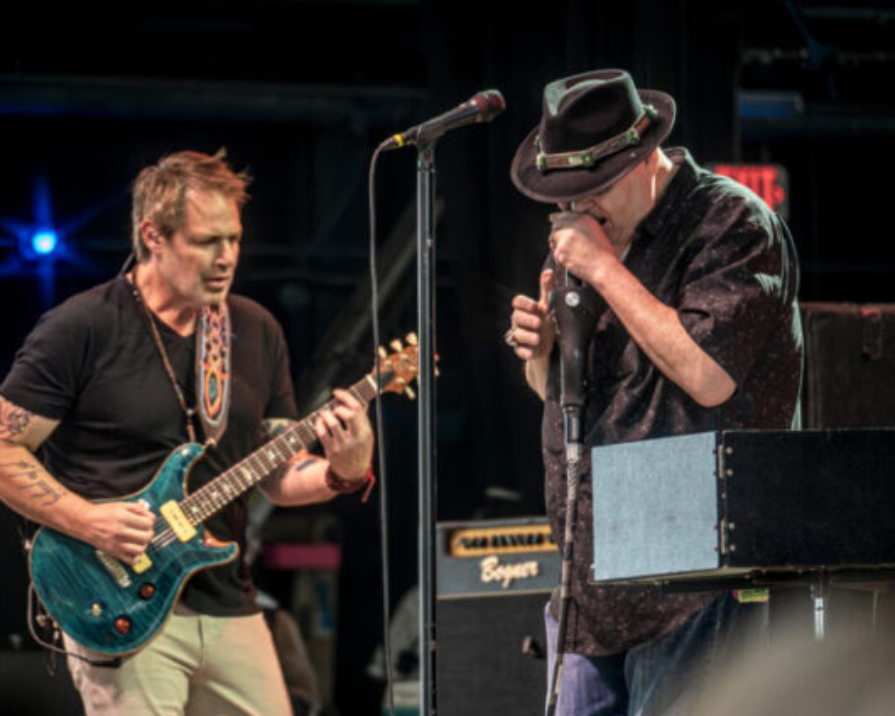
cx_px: 468
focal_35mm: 453
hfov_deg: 4.3
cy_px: 359
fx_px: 11999
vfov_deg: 3.4
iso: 2000
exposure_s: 1/60
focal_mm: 400
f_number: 8
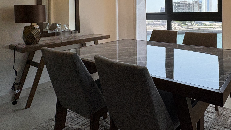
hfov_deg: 65.3
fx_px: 165
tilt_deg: -1.2
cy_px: 15
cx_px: 175
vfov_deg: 40.0
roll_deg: +0.7
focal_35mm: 27
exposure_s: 1/306
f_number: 2.2
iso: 40
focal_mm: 2.22
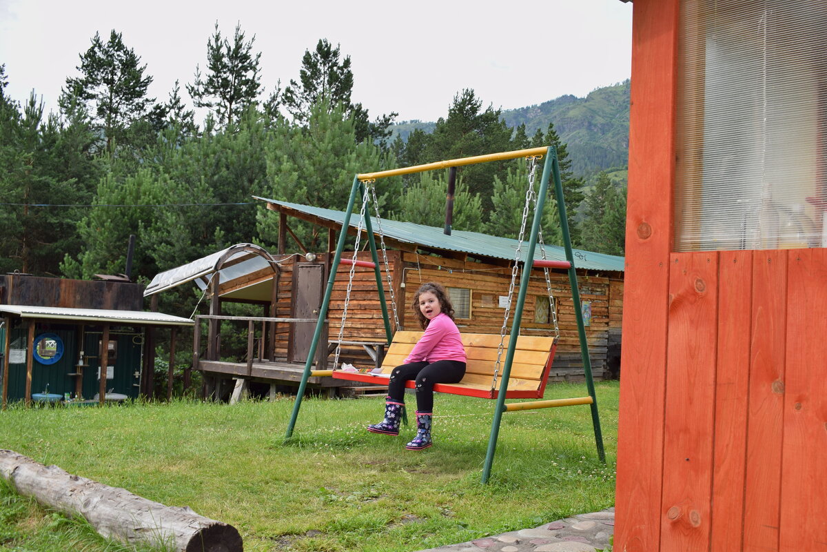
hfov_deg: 51.3
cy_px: 276
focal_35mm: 38
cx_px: 414
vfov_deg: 35.5
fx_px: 861
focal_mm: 25
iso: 100
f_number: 8
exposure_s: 1/125
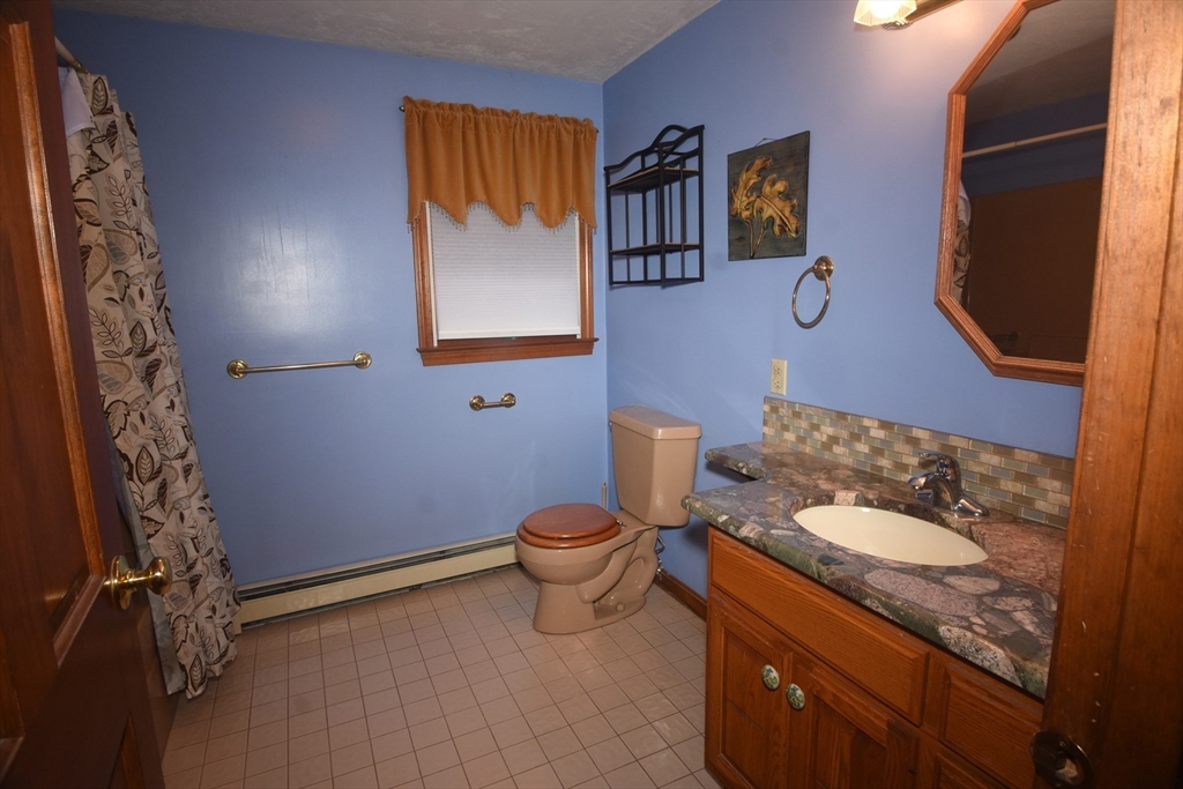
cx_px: 592
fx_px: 592
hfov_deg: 90.0
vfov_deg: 67.4
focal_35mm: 18
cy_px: 394
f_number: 6.3
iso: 640
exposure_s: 1/60
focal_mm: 12
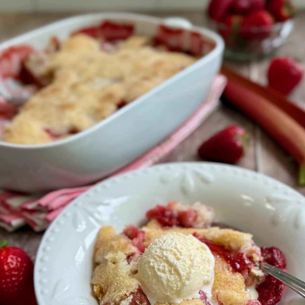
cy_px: 170
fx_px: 289
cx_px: 153
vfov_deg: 55.5
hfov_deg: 55.6
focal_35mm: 29
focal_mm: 6.8
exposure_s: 1/521
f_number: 1.8
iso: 80
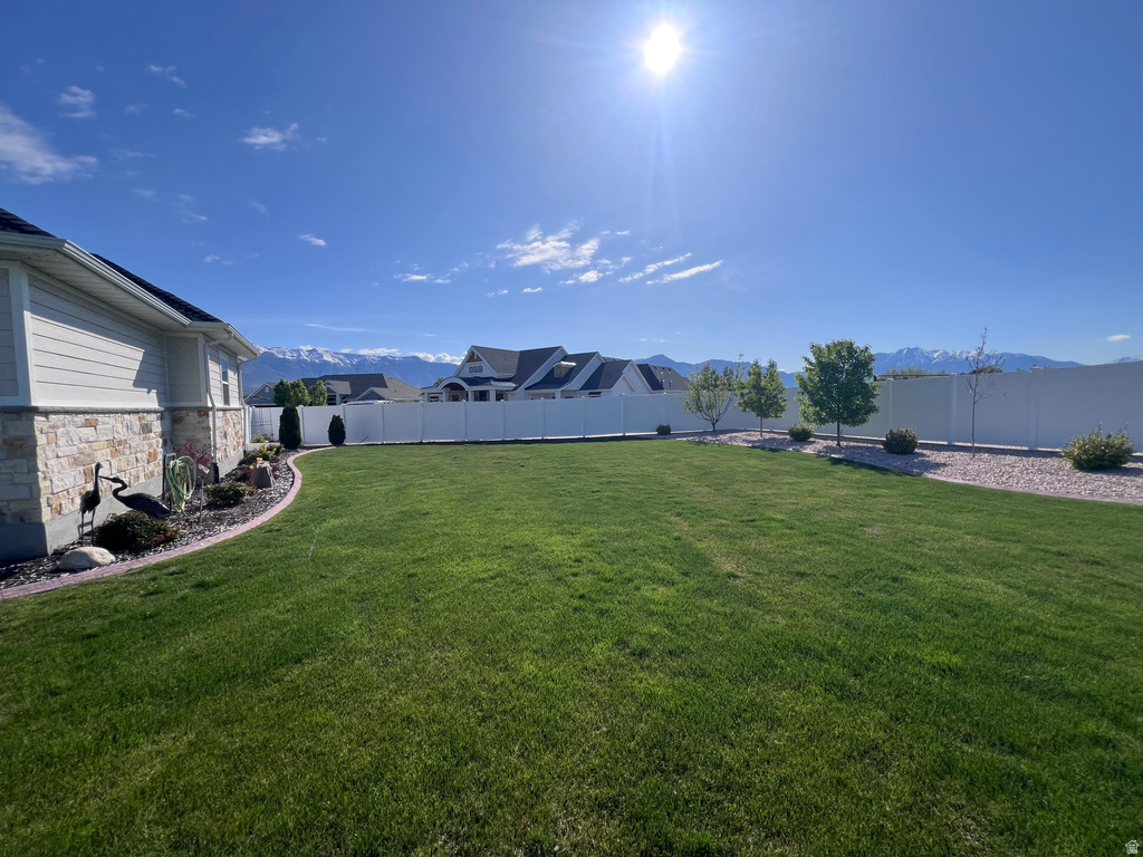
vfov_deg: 89.9
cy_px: 428
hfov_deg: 106.2
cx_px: 572
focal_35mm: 13
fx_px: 429
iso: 32
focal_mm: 1.57
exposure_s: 1/3125
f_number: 1.8
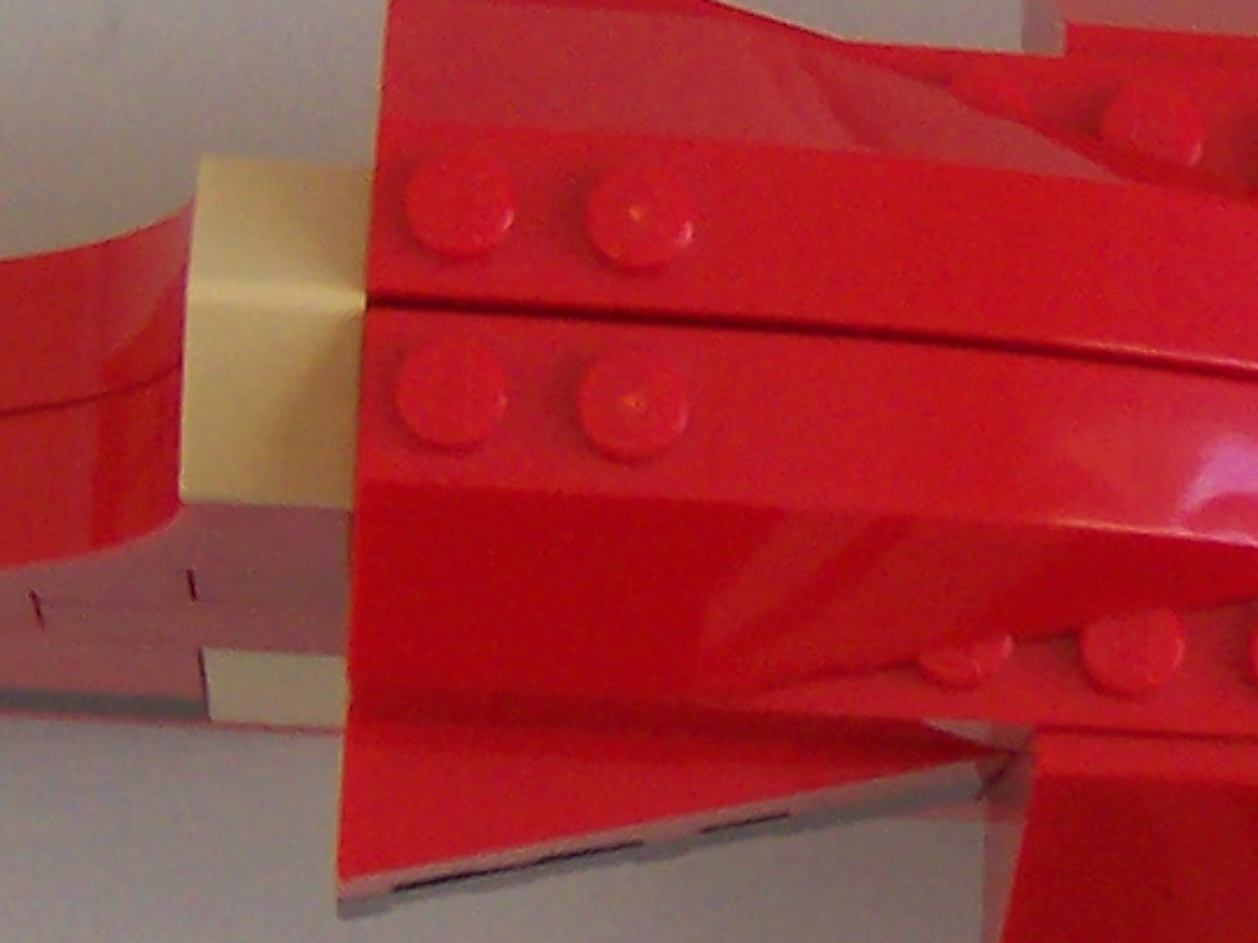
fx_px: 7121
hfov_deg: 9.9
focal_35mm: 196
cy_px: 422
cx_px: 1566
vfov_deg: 7.6
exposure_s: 1/30
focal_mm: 8
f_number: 3.4
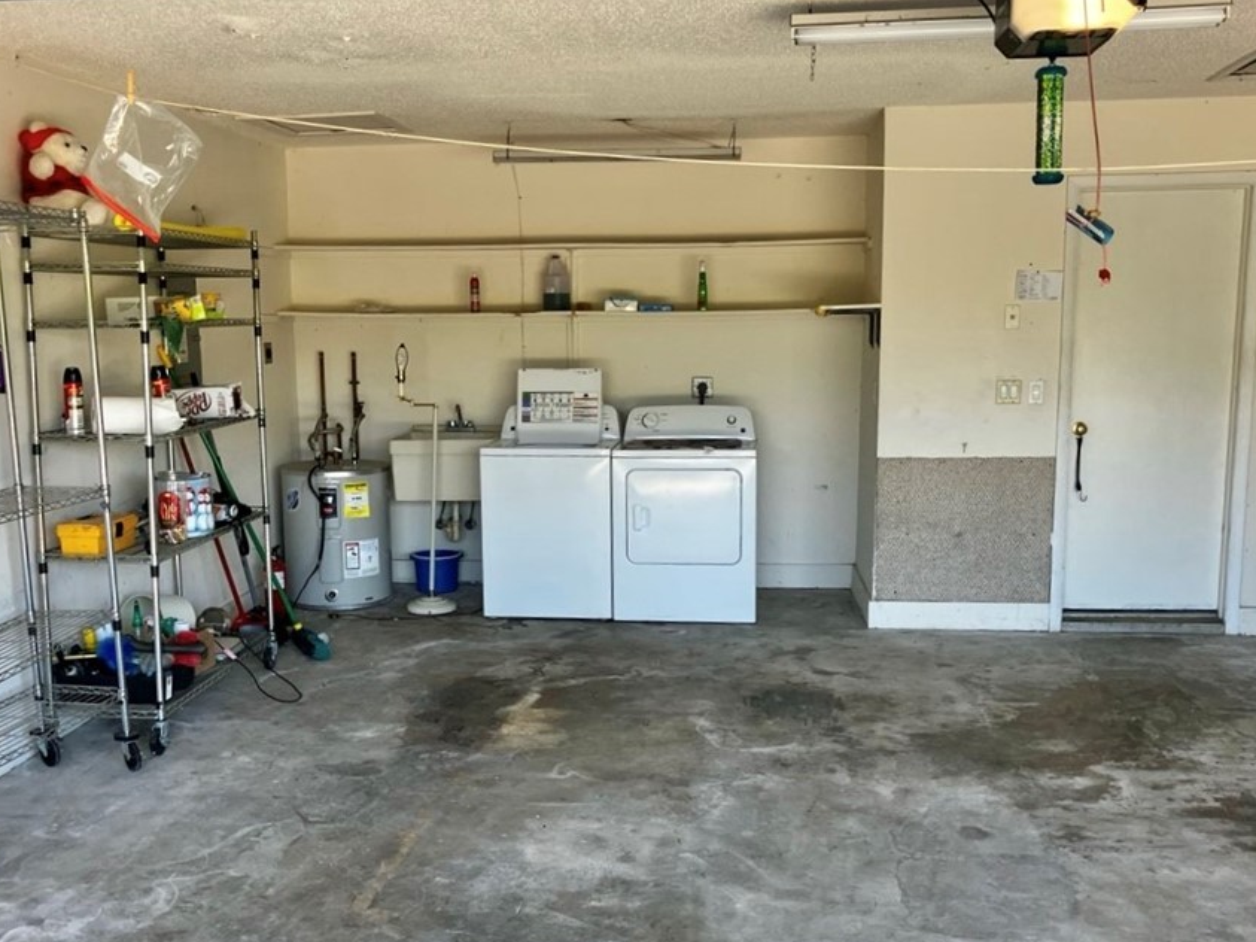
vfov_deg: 41.7
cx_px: 624
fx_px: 1233
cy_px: 547
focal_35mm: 34
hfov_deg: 54.0
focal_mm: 3.99
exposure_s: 1/120
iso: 40
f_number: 1.8
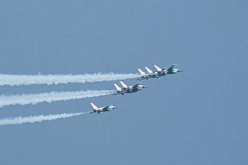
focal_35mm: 914
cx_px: 46
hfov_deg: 2.3
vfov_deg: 1.5
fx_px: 6295
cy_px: 102
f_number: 10
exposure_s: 1/2000
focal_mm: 400
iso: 640
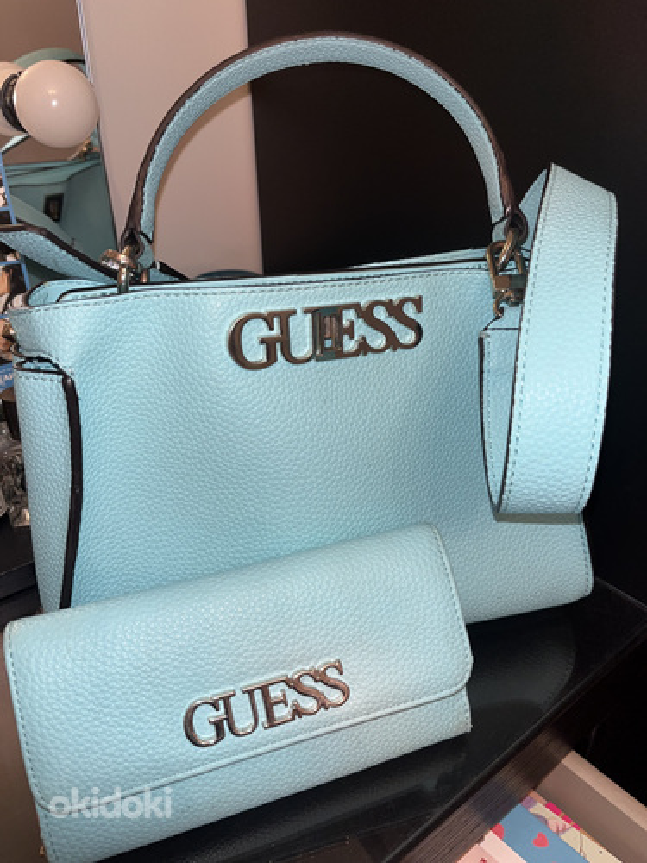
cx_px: 324
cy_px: 432
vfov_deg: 67.3
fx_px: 648
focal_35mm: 26
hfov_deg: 53.1
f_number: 1.6
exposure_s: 1/28
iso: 32
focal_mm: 5.1
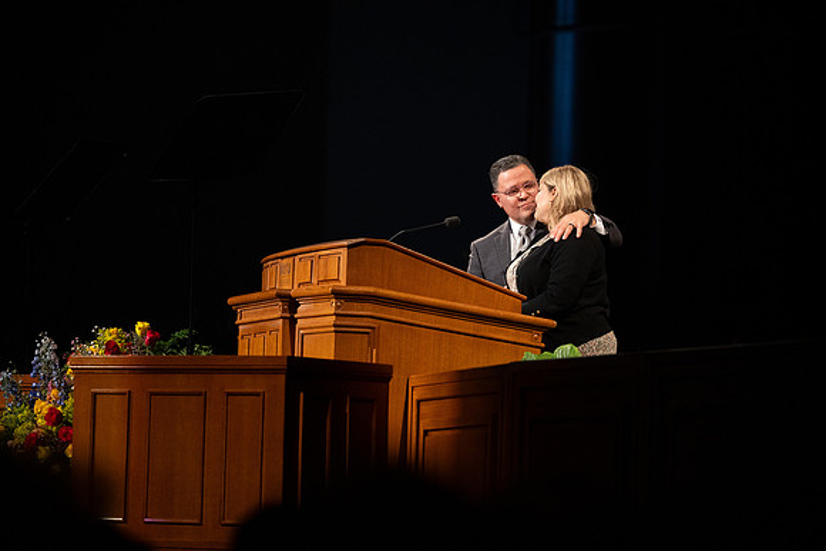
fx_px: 4590
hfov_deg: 10.3
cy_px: 276
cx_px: 413
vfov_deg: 6.9
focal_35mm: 200
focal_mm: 200
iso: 2500
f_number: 2.8
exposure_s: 1/500
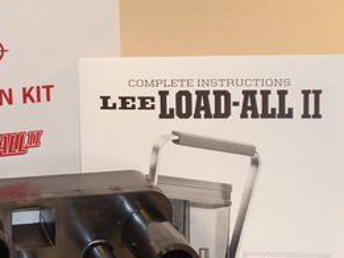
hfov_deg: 16.7
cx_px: 88
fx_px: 1163
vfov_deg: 12.6
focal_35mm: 117
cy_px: 201
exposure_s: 1/60
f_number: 3.8
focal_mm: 10.8
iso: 64
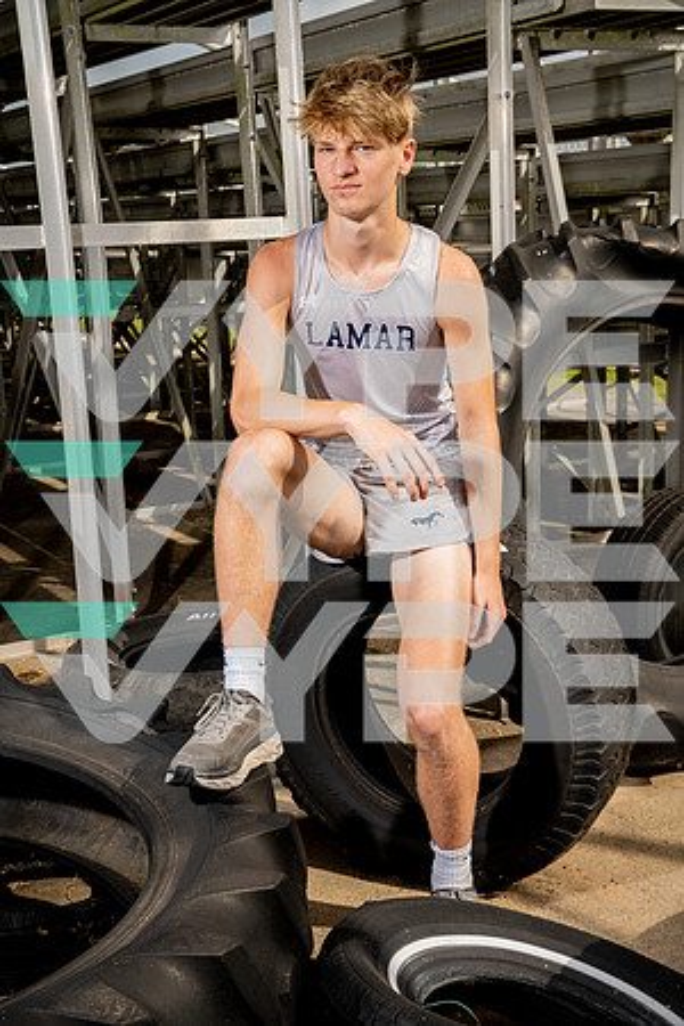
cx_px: 342
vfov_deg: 41.1
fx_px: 1368
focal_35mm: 48
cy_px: 513
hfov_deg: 28.1
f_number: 8
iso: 100
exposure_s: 1/250
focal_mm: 48
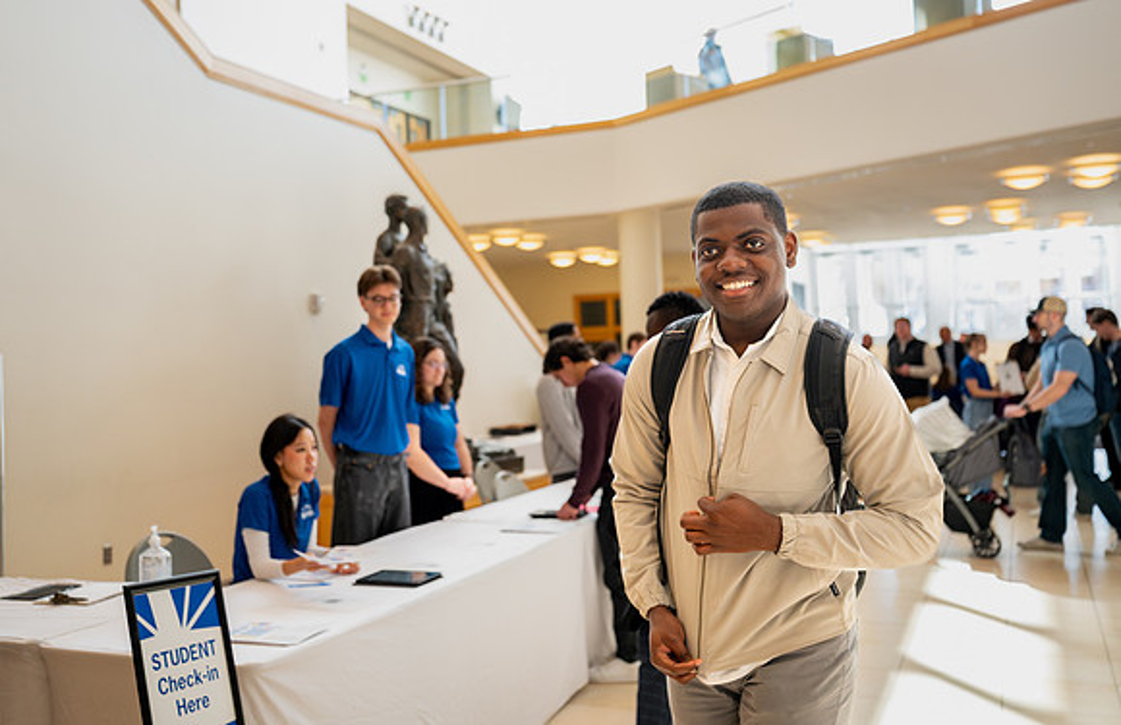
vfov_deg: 36.3
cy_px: 317
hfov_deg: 53.8
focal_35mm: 36
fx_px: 1103
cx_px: 539
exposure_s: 1/800
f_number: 2.8
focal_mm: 32.5
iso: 2000
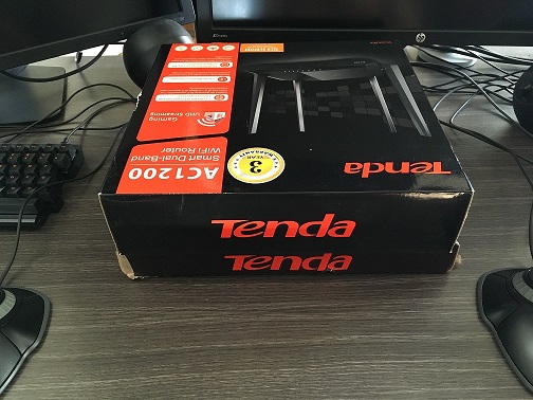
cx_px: 266
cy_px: 200
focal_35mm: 29
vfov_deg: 48.2
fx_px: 447
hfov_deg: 61.7
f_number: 2.2
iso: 250
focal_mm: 4.15
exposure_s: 1/15
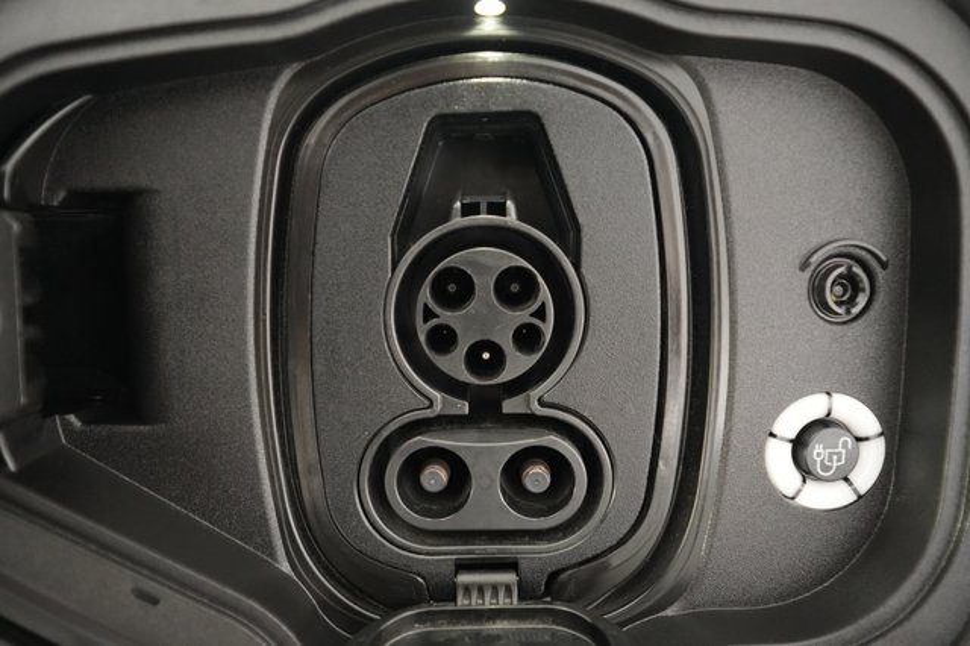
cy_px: 323
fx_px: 700
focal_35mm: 26
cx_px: 485
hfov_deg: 69.4
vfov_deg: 49.5
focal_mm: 26
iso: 10000
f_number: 2.8
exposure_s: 1/60
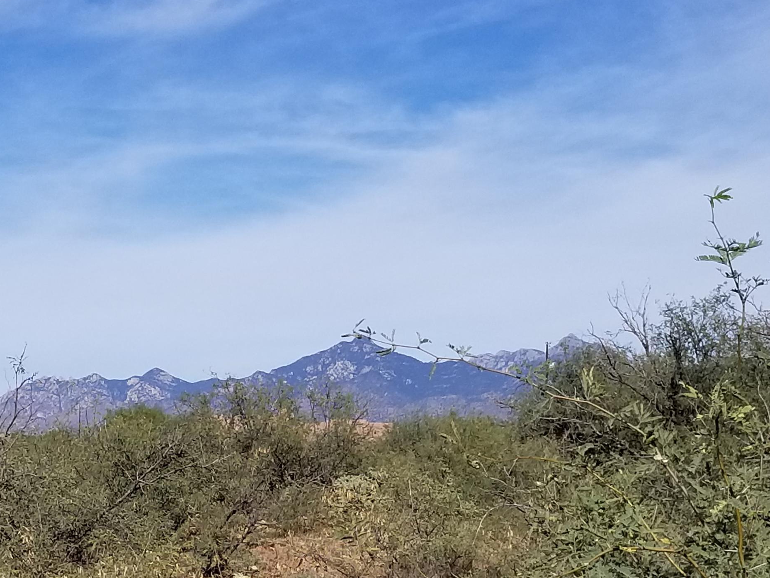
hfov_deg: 44.7
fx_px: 934
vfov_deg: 33.9
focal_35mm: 42
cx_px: 421
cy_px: 407
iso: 50
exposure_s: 1/4525
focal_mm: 4.25
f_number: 1.7
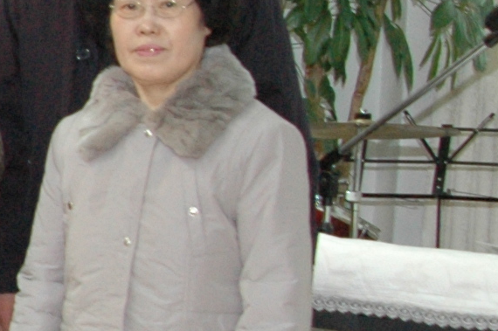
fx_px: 2626
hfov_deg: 9.4
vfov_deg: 7.2
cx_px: -777
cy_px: 179
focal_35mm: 190
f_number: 5
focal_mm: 24
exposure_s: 1/60
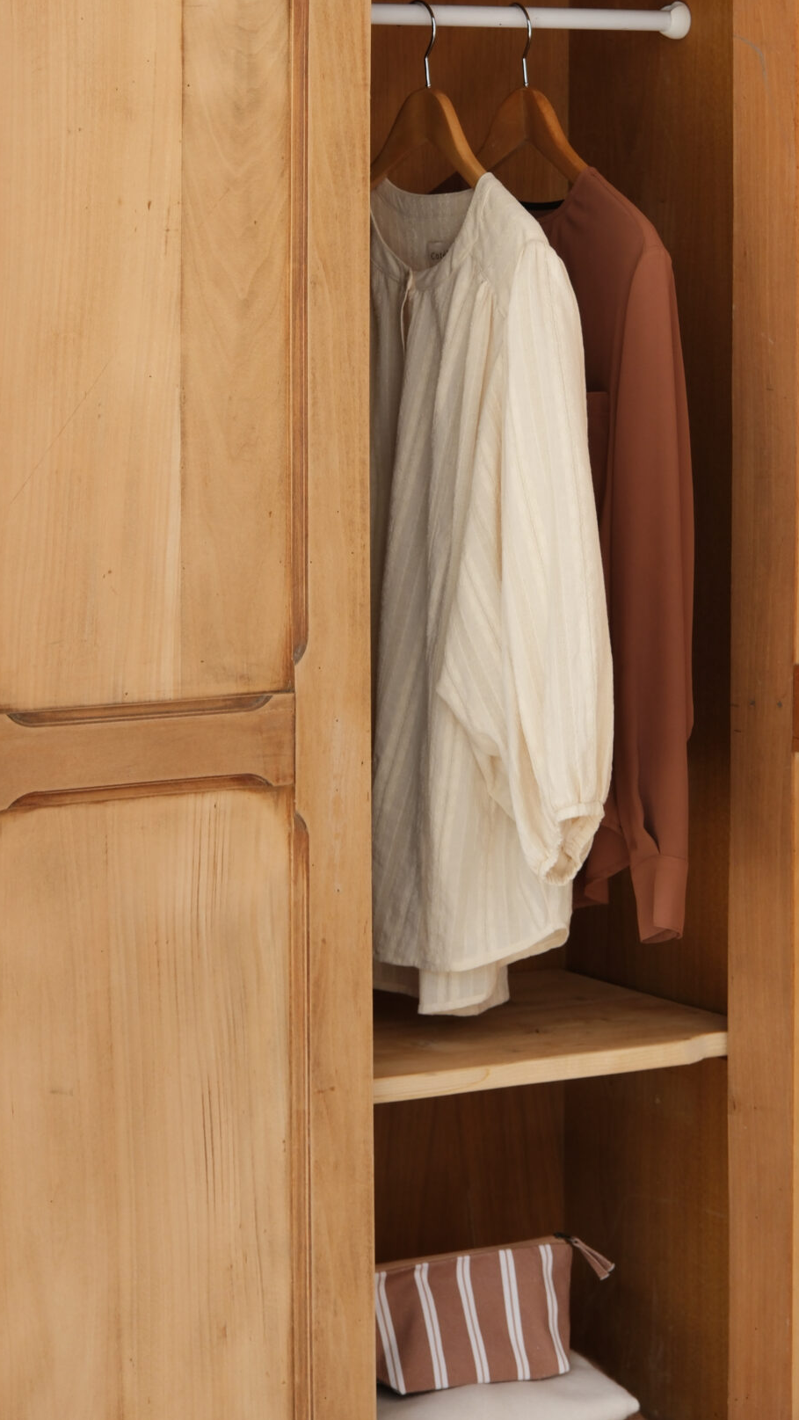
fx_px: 3313
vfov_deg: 23.9
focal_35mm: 88
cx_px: 549
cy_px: 328
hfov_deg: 13.7
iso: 160
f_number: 2.8
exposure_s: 1/52
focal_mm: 35
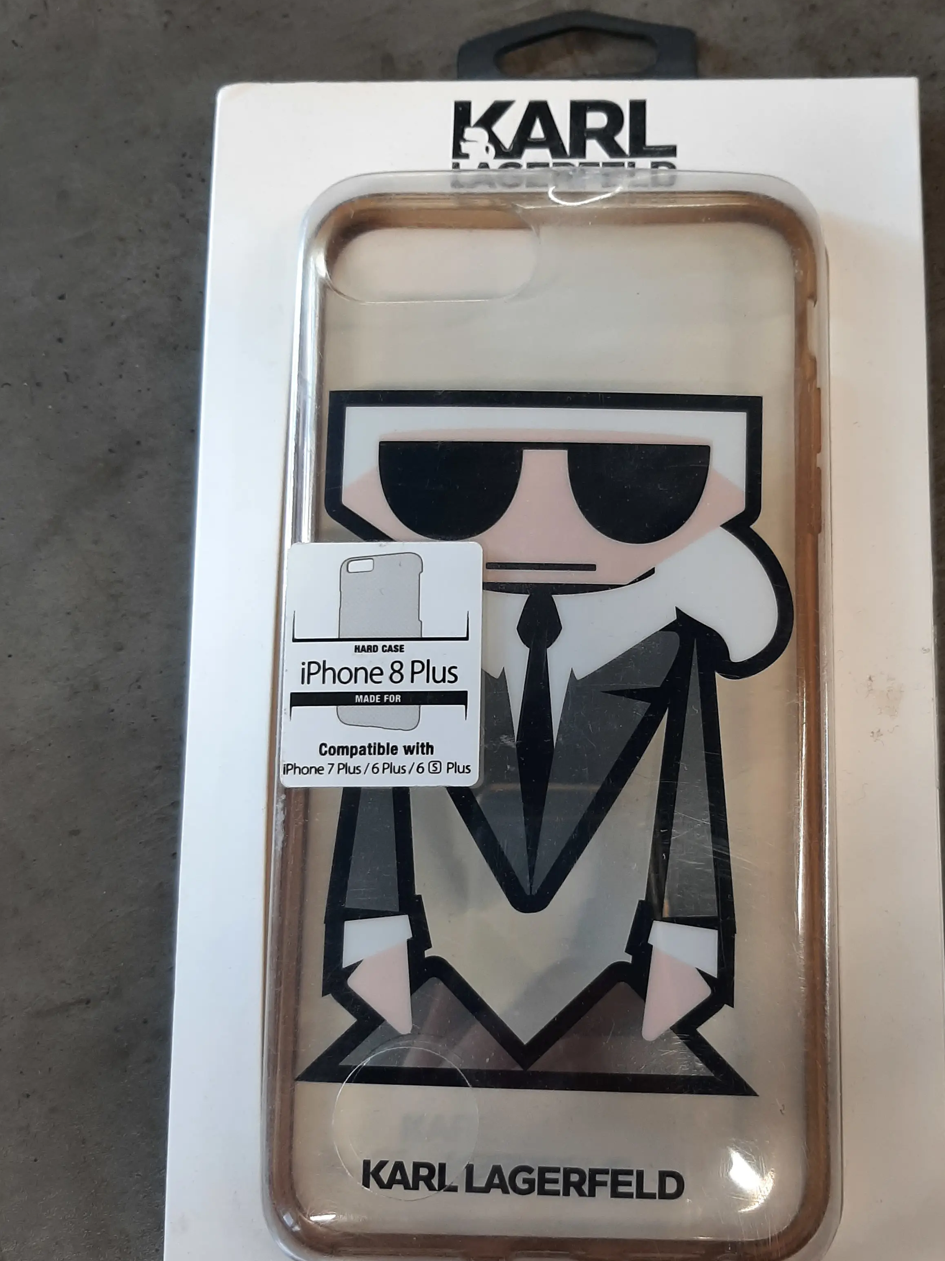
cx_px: 598
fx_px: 1238
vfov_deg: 53.9
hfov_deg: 41.5
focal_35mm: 34
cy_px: 685
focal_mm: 3.93
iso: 50
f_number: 1.7
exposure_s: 1/50
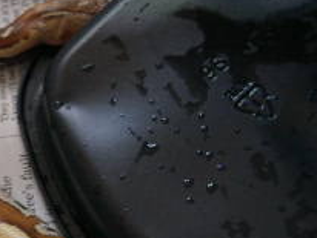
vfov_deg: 12.5
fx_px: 1082
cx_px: -77
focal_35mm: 118
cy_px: 200
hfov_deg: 15.9
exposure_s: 1/4.4
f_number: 2.8
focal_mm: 8
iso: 178
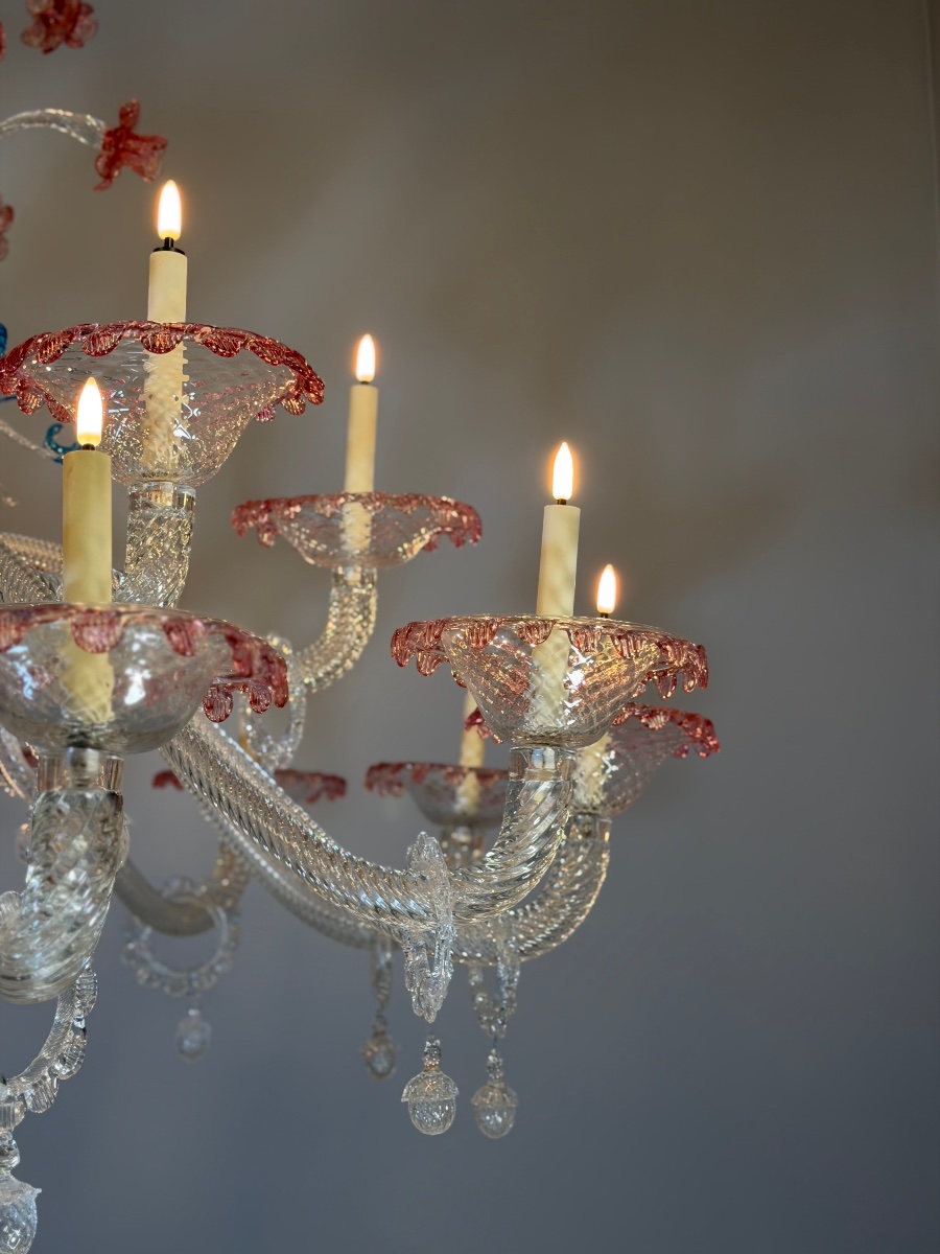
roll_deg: +0.8
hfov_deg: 30.3
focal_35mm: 48
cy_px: 627
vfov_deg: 39.7
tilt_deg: +6.9
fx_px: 1738
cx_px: 470
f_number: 1.78
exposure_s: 1/100
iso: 80
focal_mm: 6.76
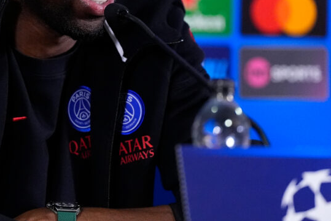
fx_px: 5832
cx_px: 105
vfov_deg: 2.2
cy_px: 39
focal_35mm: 634
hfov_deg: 3.3
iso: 5000
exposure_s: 1/500
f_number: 2.8
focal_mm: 300
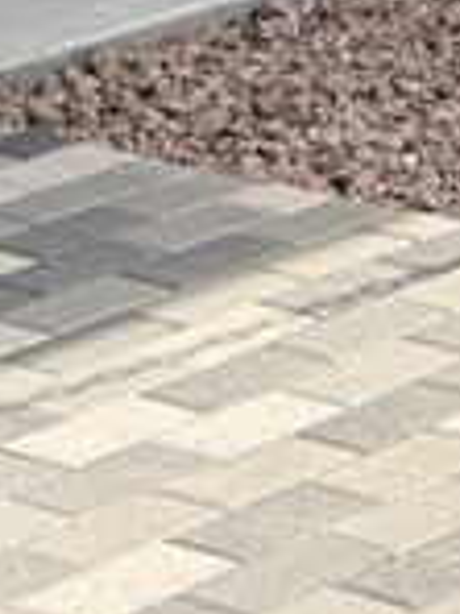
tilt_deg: +5.3
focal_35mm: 242
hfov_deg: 6.1
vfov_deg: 7.1
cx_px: 725
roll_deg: -0.2
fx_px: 4288
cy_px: -1419
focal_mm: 6.76
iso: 100
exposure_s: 1/2717
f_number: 1.78
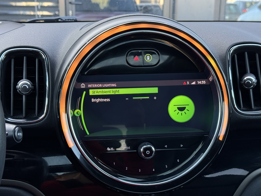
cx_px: 130
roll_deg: -0.4
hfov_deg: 39.7
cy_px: 98
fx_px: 362
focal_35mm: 48
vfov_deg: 30.3
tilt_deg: -13.9
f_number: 1.78
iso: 250
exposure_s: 1/92
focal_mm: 6.76
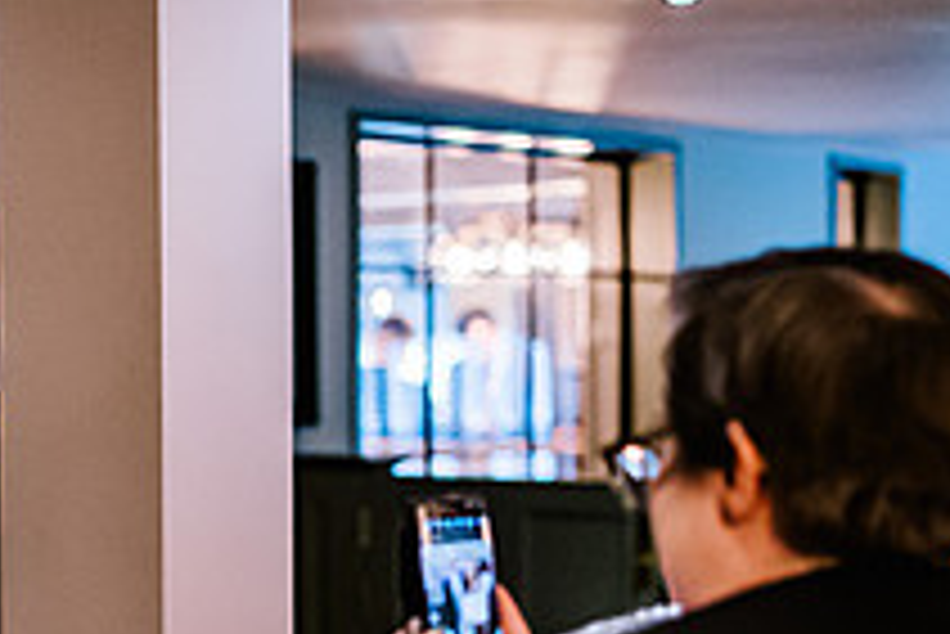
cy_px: 542
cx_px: 0
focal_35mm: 96
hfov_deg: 20.5
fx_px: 2535
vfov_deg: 14.2
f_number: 1.4
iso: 3200
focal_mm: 35
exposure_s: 1/500
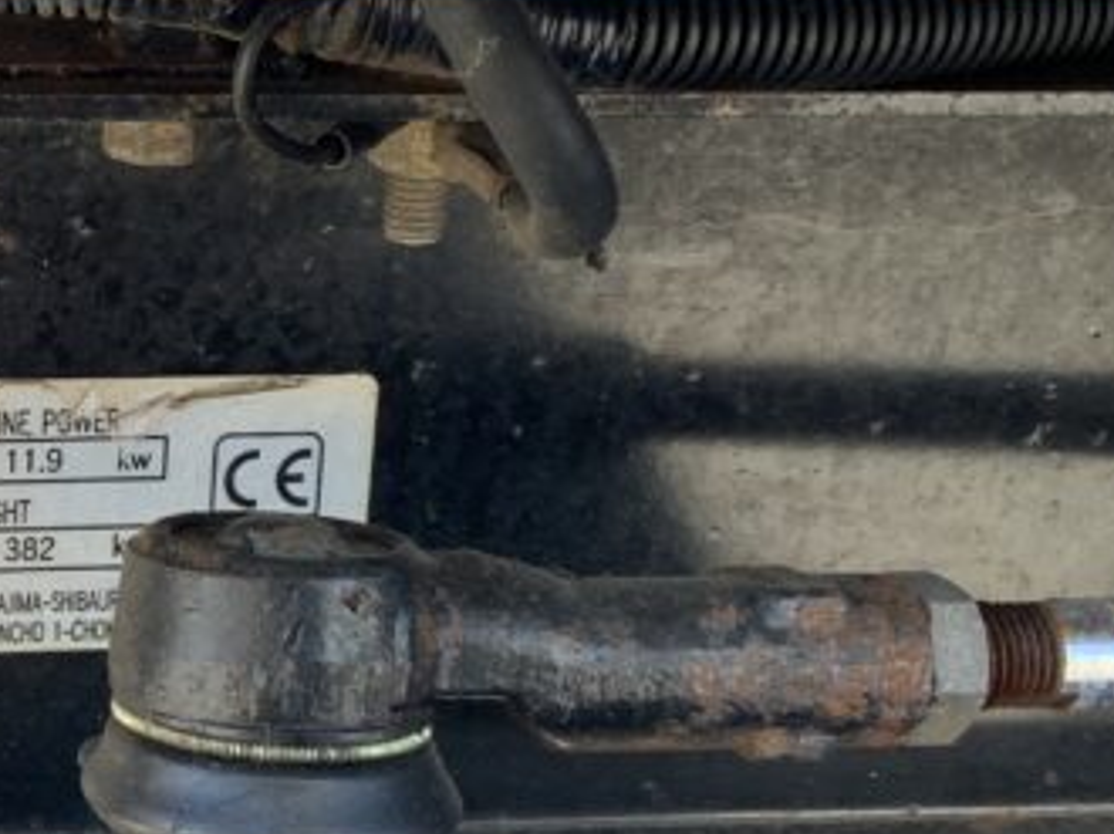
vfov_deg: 16.4
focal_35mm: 90
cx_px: -132
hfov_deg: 20.7
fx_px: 2894
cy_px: 446
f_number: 1.8
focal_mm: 3
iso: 32
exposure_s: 1/122
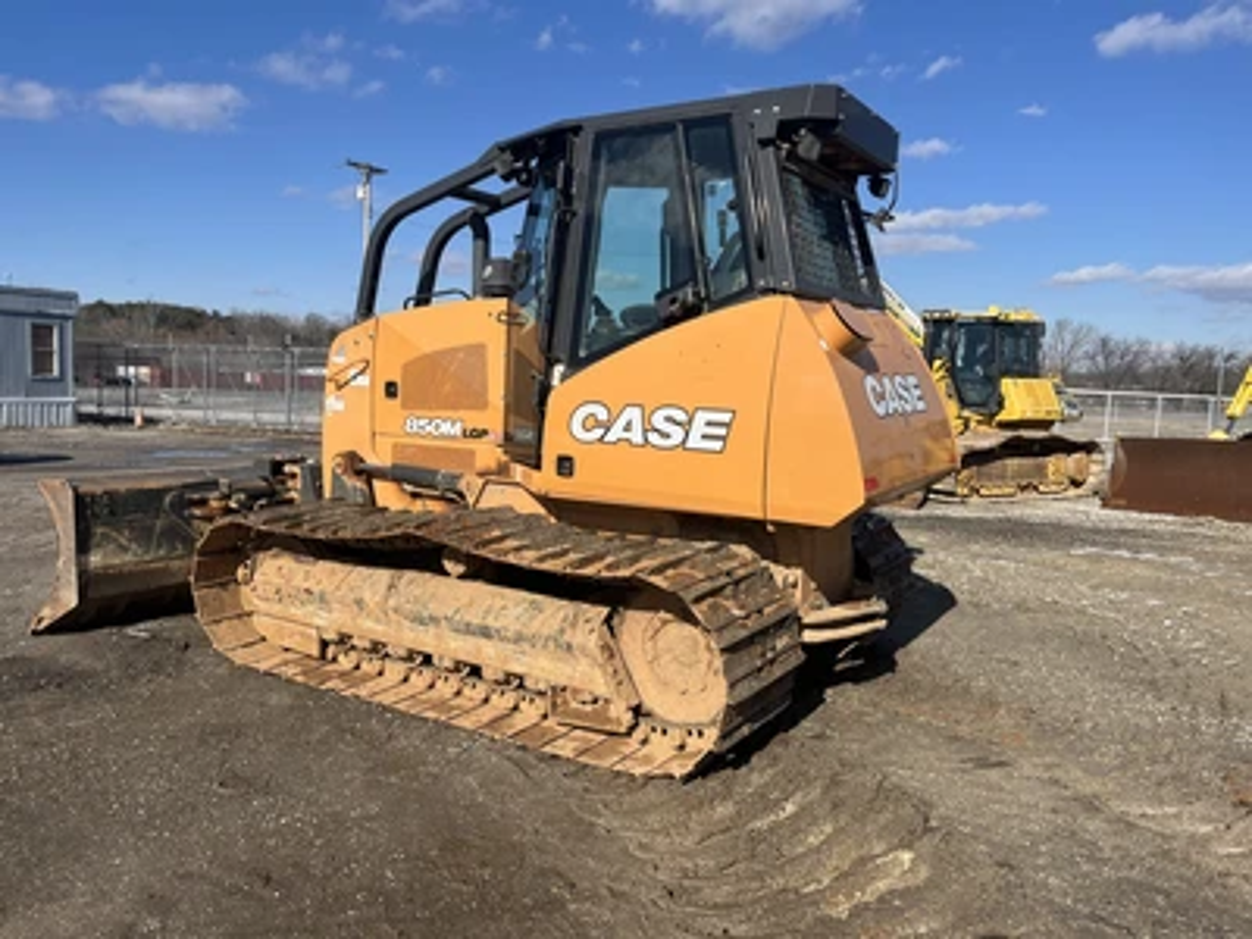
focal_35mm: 26
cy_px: 470
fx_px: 940
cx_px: 626
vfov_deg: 53.1
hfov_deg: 67.3
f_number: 1.6
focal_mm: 5.1
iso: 50
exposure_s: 1/4651
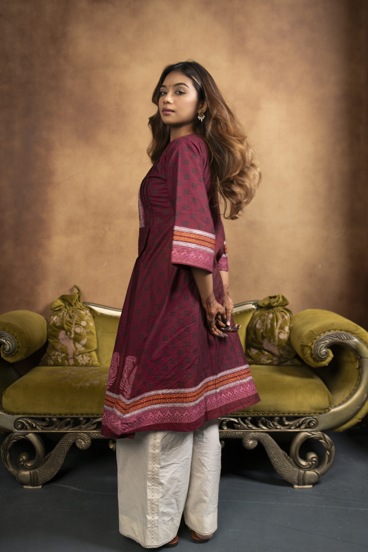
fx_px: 537
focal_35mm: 35
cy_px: 276
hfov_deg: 37.9
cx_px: 184
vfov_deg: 54.4
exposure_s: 1/160
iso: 400
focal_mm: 35
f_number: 4
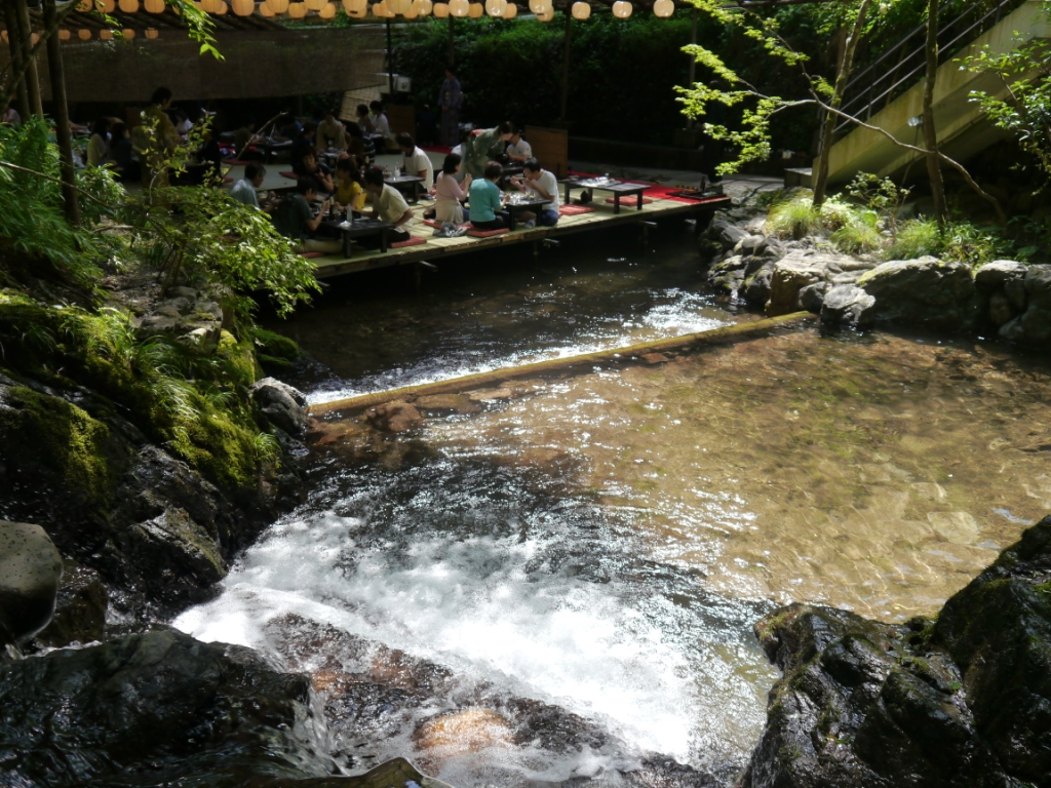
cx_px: 526
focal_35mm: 36
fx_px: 1093
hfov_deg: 51.4
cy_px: 394
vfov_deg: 39.7
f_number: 5.6
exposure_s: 1/160
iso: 160
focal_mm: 18
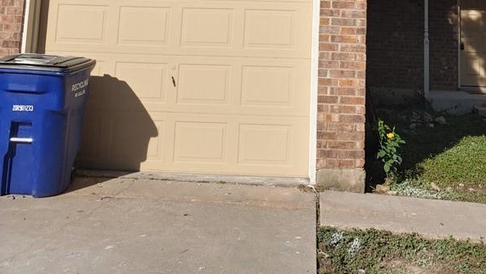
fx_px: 606
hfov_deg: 43.3
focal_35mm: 47
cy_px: -81
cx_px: 307
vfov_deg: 22.7
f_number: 1.5
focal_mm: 4.23
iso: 50
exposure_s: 1/3030
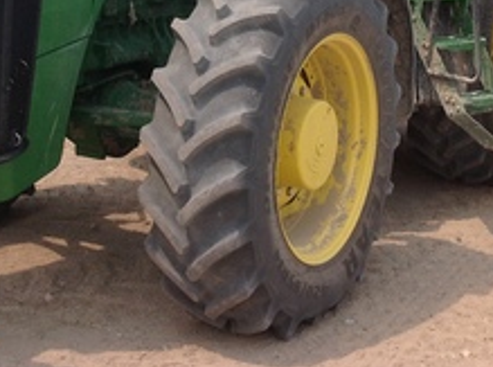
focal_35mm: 87
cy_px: -56
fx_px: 1236
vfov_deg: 16.3
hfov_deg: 22.4
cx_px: 149
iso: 80
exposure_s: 1/1779
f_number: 2.4
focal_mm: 4.28
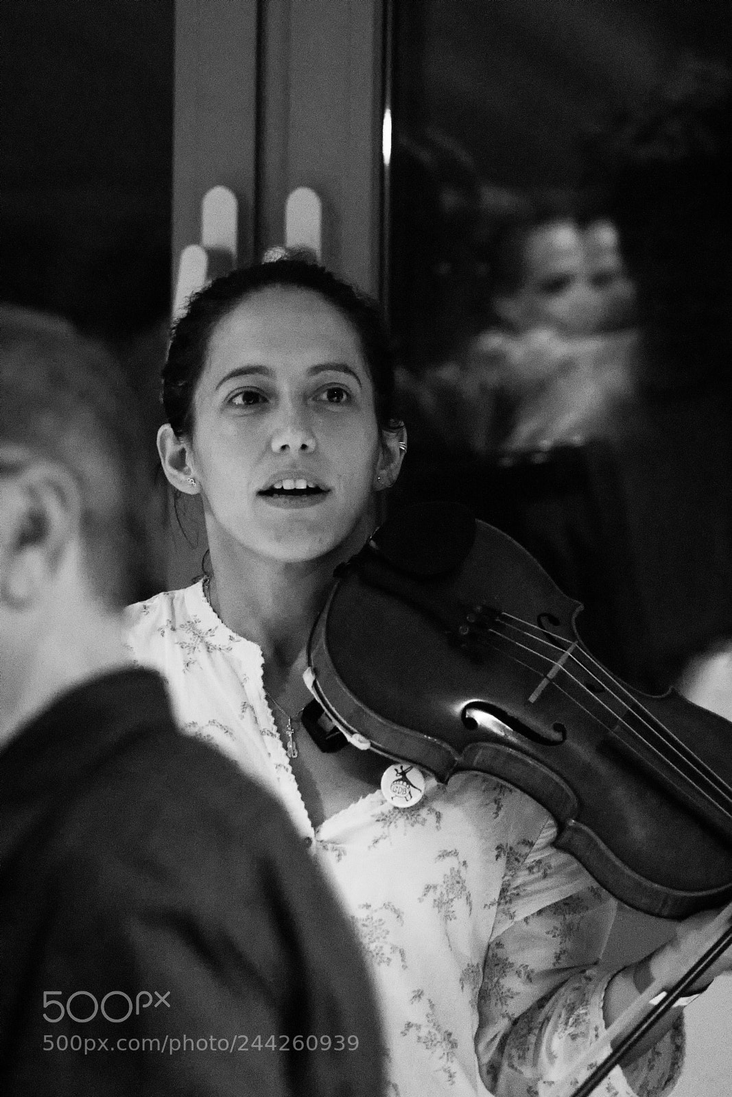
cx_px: 366
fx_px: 6174
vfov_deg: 10.2
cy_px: 548
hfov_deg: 6.8
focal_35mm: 202
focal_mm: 135
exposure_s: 1/100
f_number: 4.5
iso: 3200
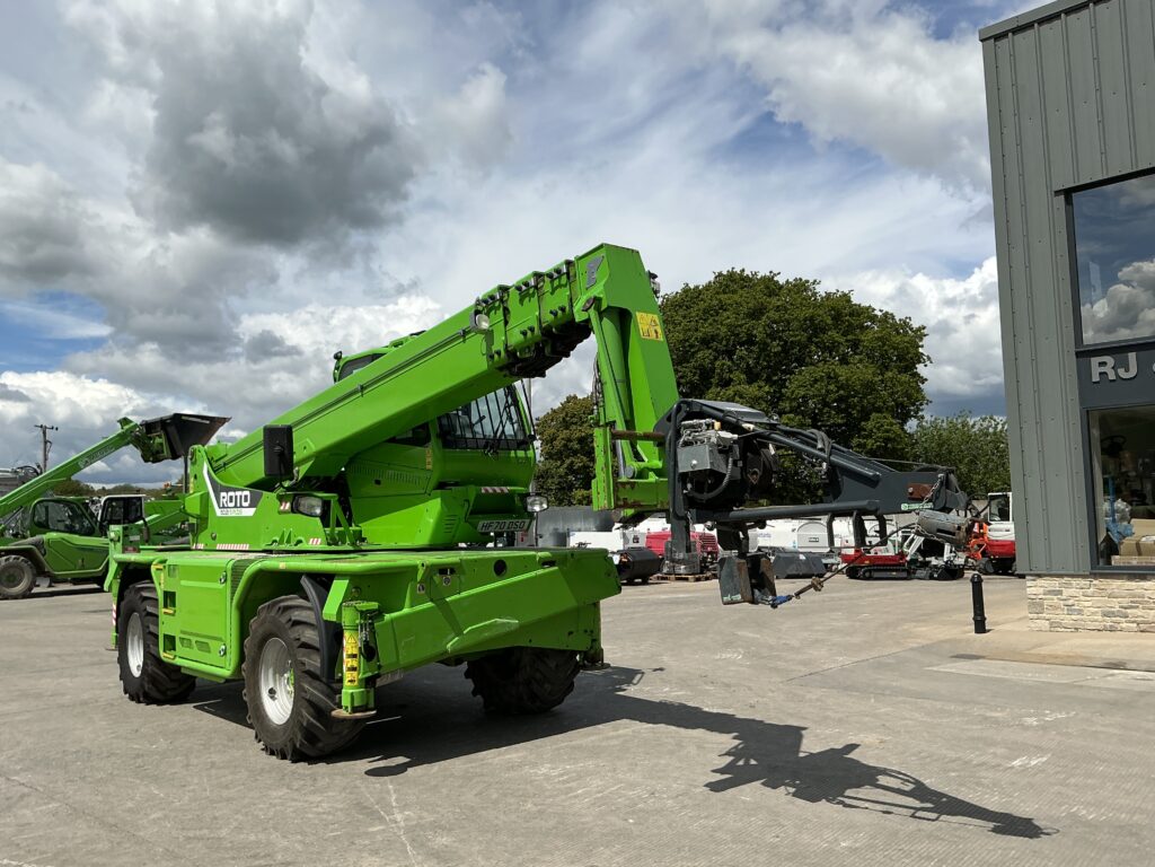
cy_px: 434
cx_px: 578
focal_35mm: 28
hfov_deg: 63.4
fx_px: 934
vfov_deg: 49.7
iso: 25
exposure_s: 1/3788
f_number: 1.8
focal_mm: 3
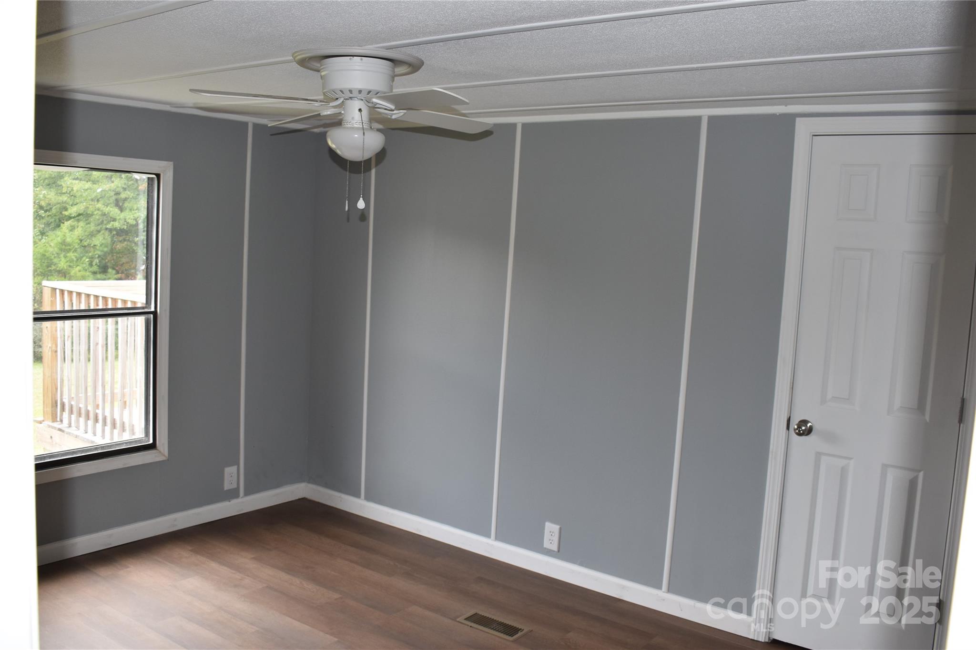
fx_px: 895
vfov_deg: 40.0
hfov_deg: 57.2
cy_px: 325
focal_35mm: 33
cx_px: 488
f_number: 5.6
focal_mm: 22
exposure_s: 1/125
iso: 450
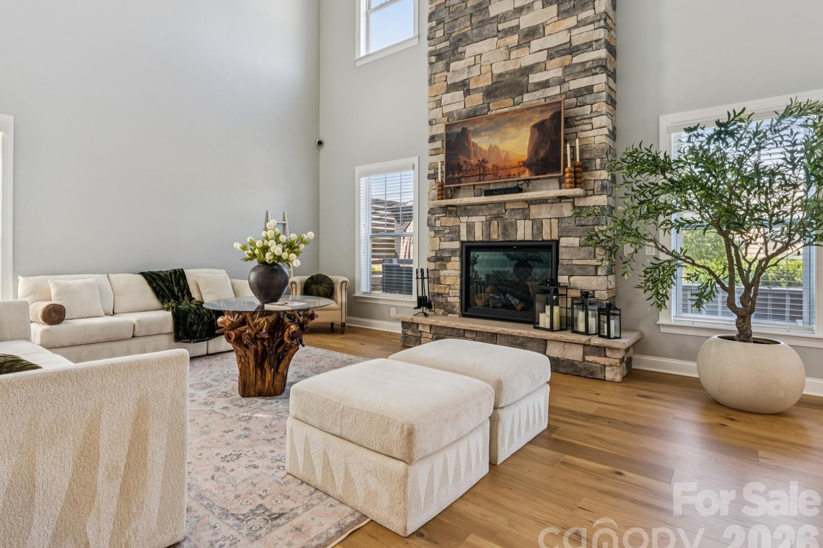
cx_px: 337
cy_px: 251
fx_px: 448
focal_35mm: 20
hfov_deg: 84.3
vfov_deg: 62.8
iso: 200
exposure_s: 1/5
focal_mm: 16.5
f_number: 13
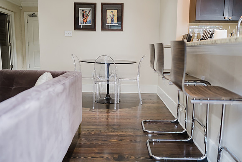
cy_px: 81
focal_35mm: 35
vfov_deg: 37.9
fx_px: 235
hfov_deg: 54.4
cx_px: 121
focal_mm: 35
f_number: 2.2
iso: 800
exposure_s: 1/80
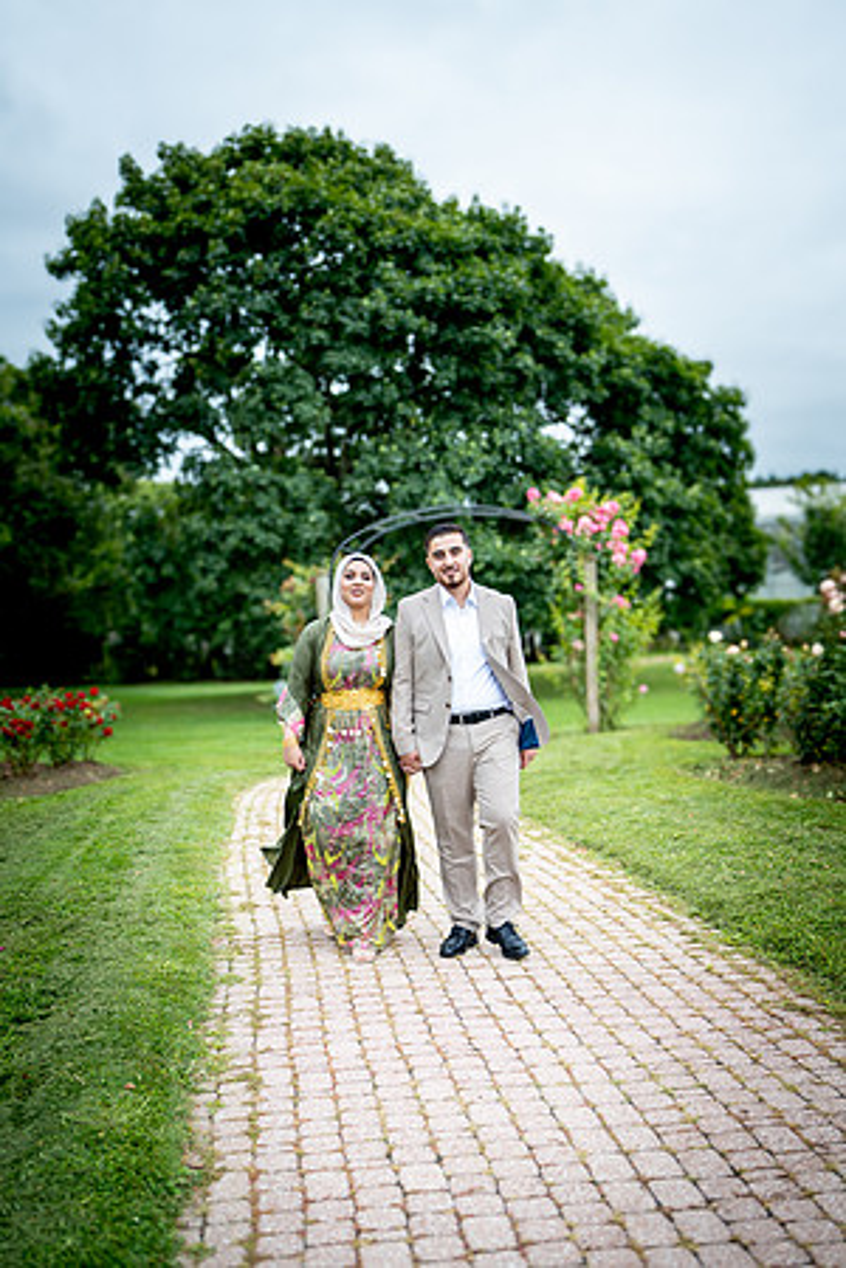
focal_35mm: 35
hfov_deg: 37.9
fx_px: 1234
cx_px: 423
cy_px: 634
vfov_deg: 54.4
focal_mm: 35
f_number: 2
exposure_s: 1/1600
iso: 200
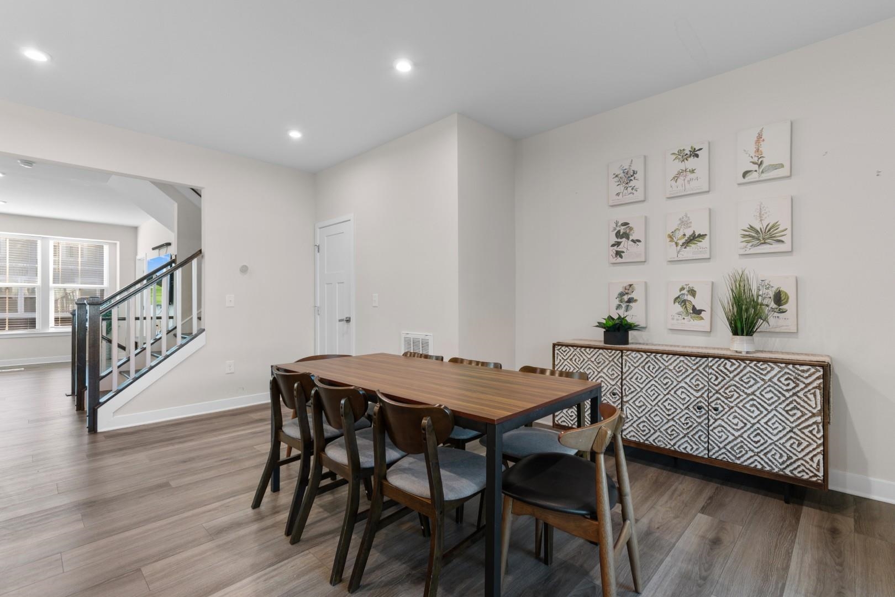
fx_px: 373
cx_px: 448
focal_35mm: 15
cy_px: 298
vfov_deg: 77.3
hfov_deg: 100.4
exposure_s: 1/8
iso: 100
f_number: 4.5
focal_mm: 10
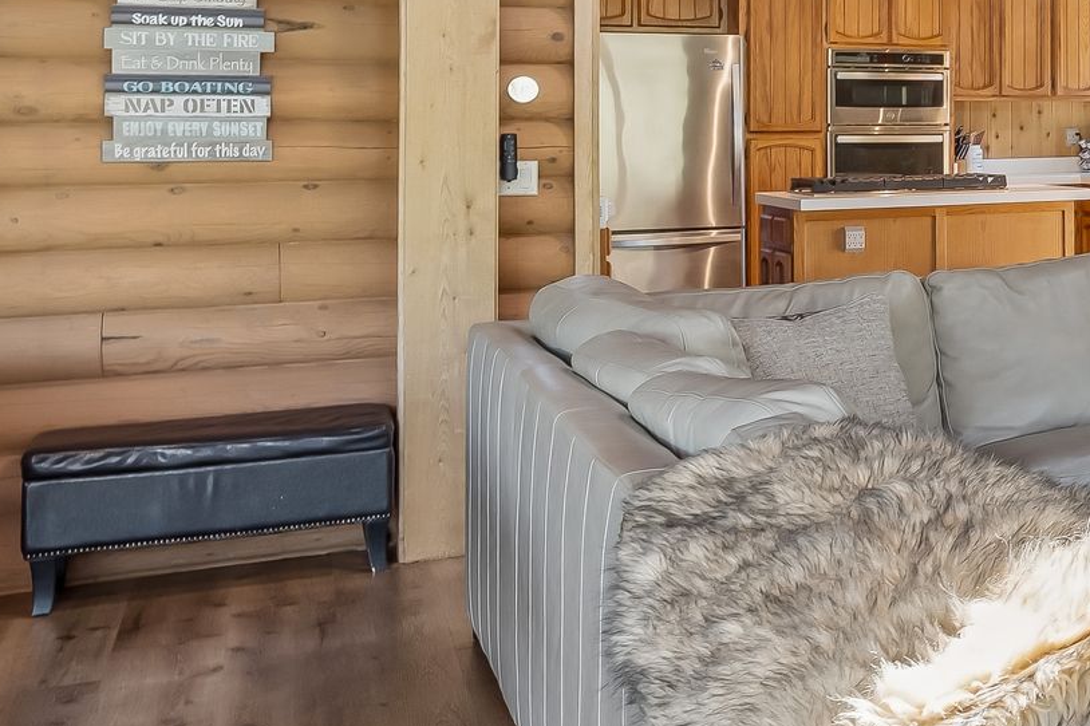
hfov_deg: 24.9
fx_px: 1786
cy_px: 102
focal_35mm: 59
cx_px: 1687
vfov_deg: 22.5
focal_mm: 16
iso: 400
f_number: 7.1
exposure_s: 1/15
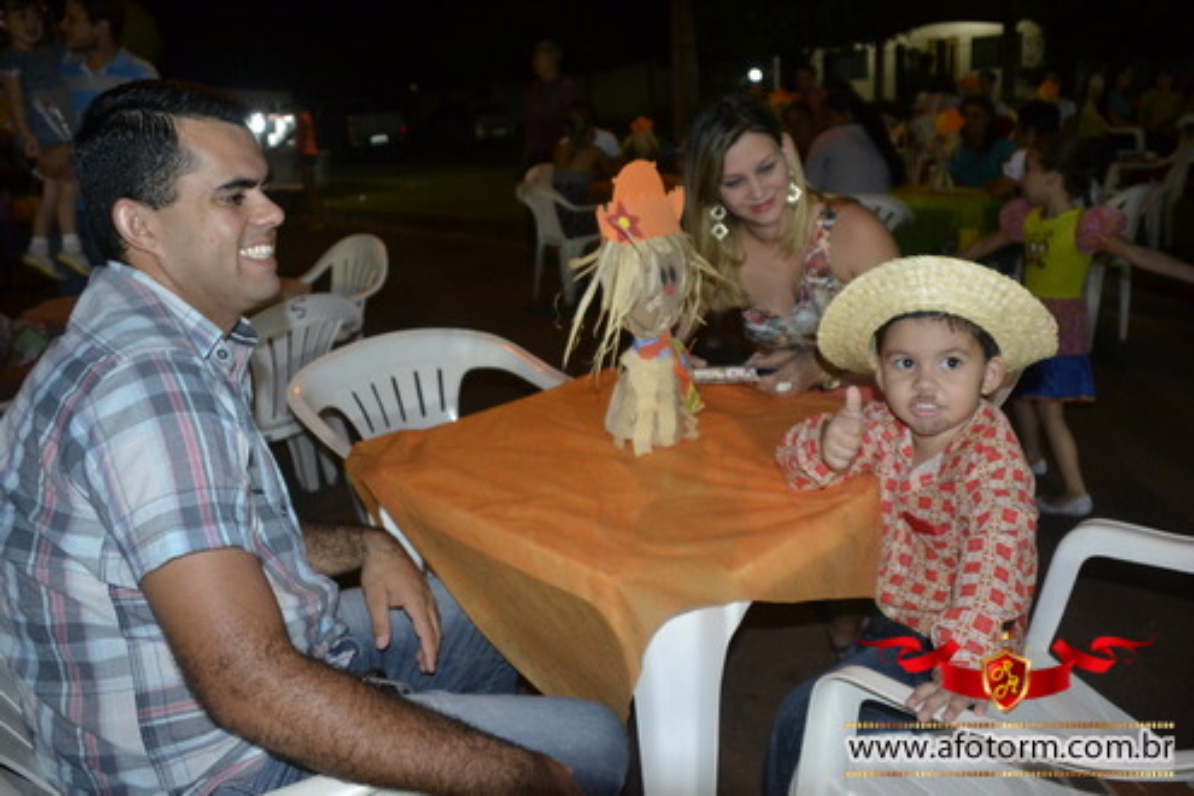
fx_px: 995
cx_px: 597
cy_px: 398
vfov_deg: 43.6
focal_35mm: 30
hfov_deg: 61.9
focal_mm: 20
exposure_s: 1/60
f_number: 3.5
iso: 2000
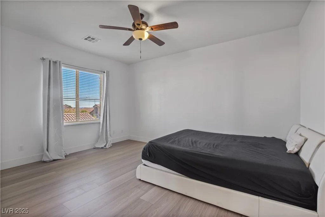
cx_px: 162
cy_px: 108
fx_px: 135
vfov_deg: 77.3
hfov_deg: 100.4
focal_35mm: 15
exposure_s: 1/6
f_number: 8
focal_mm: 10
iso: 400
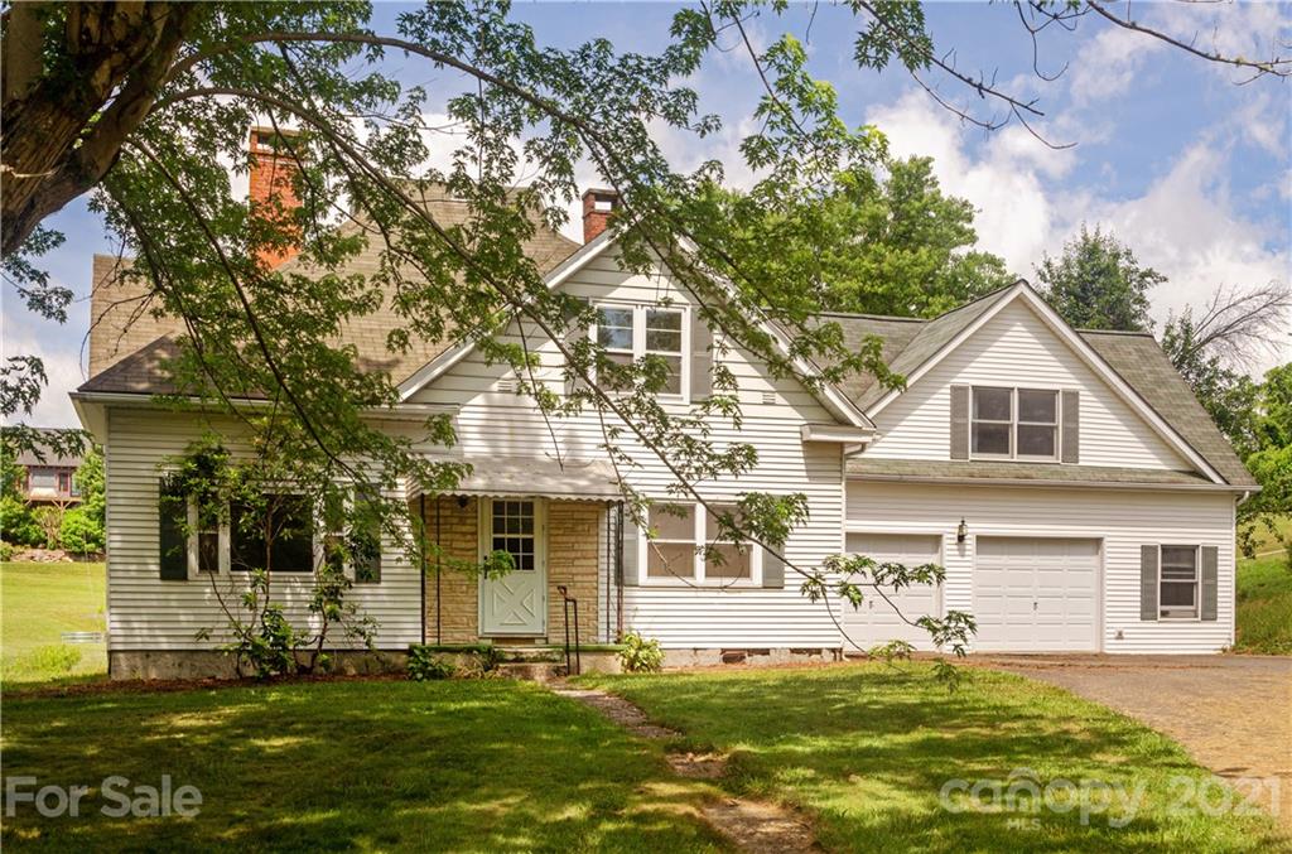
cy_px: 427
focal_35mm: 42
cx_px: 646
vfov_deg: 31.7
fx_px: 1503
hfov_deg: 46.5
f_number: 9
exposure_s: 1/400
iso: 320
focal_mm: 28
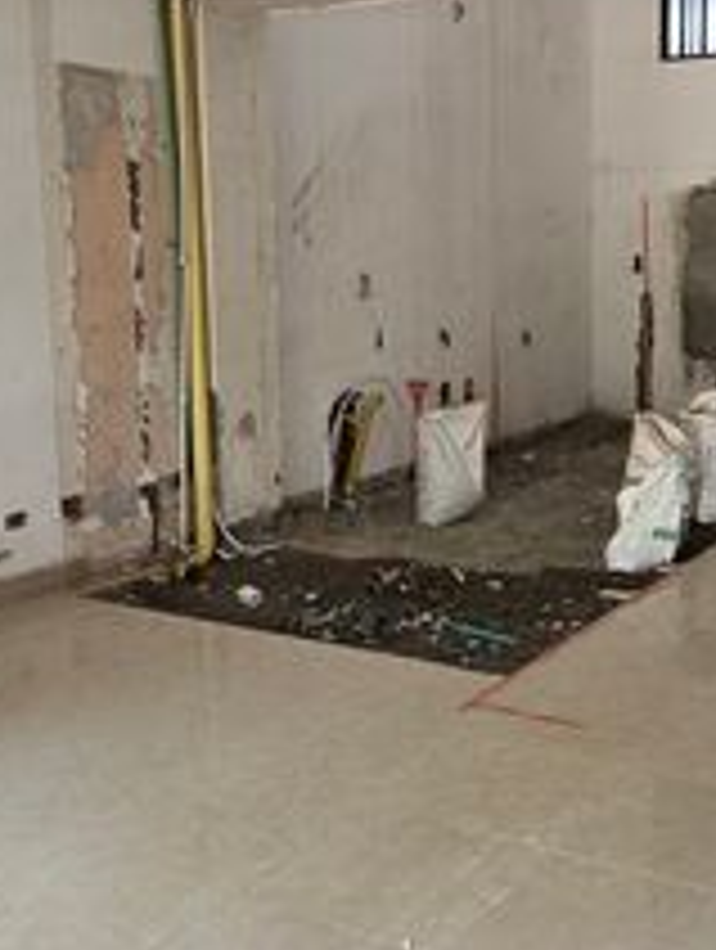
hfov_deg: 34.6
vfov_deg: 45.7
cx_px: 518
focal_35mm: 41
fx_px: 1127
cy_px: 443
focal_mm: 2.2
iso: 80
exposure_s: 1/60
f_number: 2.2
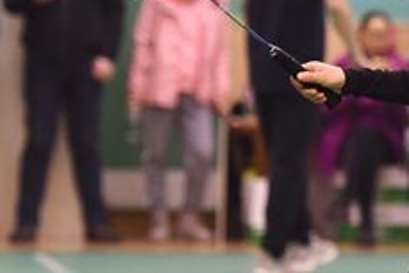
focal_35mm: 357
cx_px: 482
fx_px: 4058
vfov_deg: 3.9
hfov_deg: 5.7
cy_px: 9
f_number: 2.8
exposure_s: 1/400
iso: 2000
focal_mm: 102
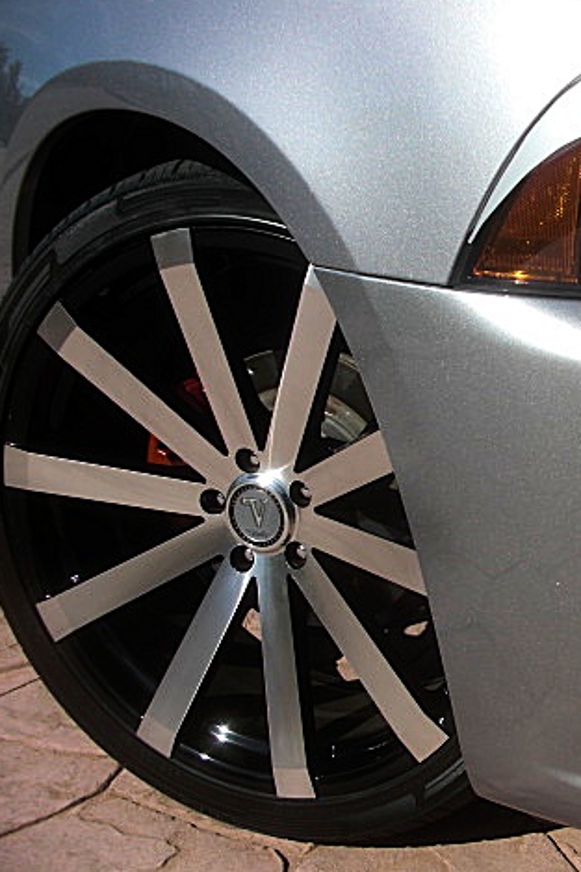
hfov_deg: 25.3
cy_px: 434
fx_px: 1235
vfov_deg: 38.9
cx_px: 570
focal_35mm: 51
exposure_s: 1/125
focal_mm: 6.3
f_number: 7.9
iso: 50
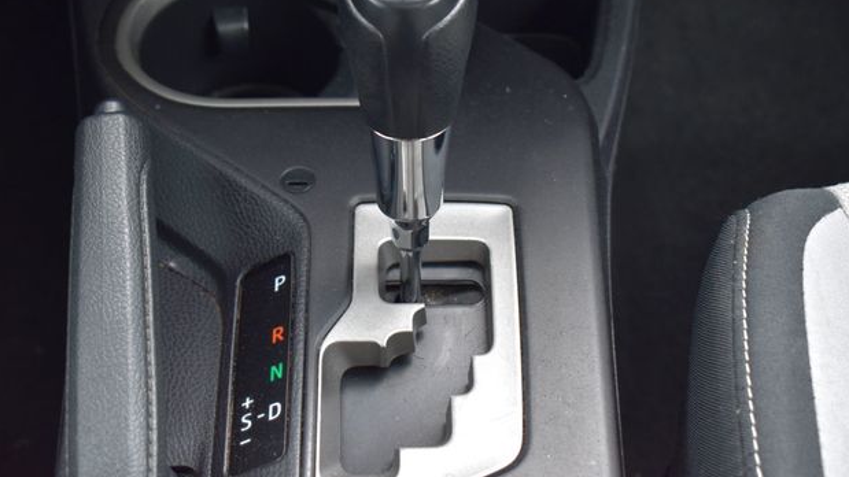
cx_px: 435
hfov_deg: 32.4
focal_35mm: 65
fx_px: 1463
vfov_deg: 18.5
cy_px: 188
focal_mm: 40
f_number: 6.3
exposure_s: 1/15
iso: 500
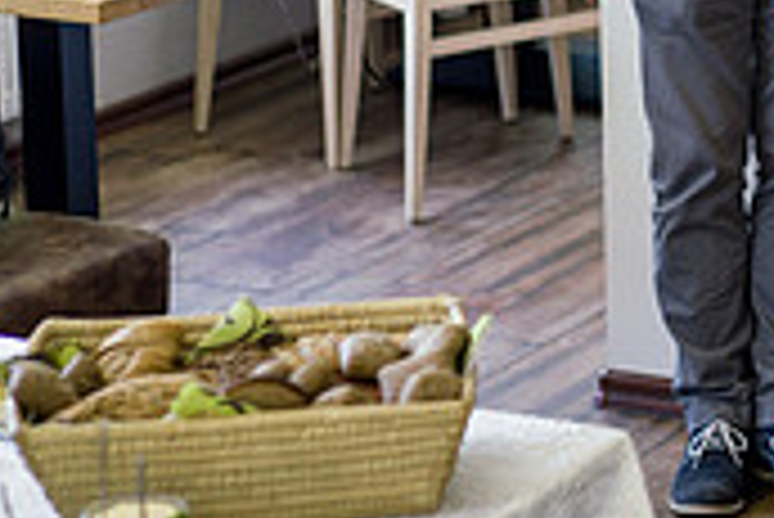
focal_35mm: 185
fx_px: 3981
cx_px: 1058
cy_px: -264
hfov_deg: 10.8
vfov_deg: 7.3
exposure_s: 1/100
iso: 250
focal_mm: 55
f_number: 2.2
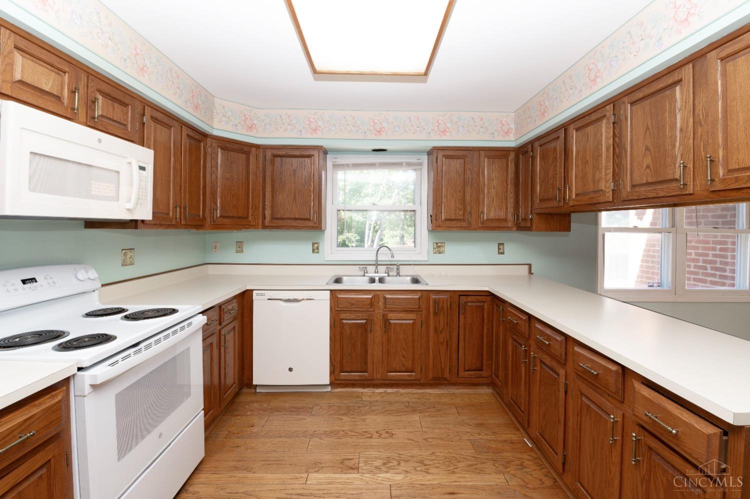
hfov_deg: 100.4
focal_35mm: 15
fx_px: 312
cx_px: 375
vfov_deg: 77.2
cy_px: 250
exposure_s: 1/25
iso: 200
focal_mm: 15
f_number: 8
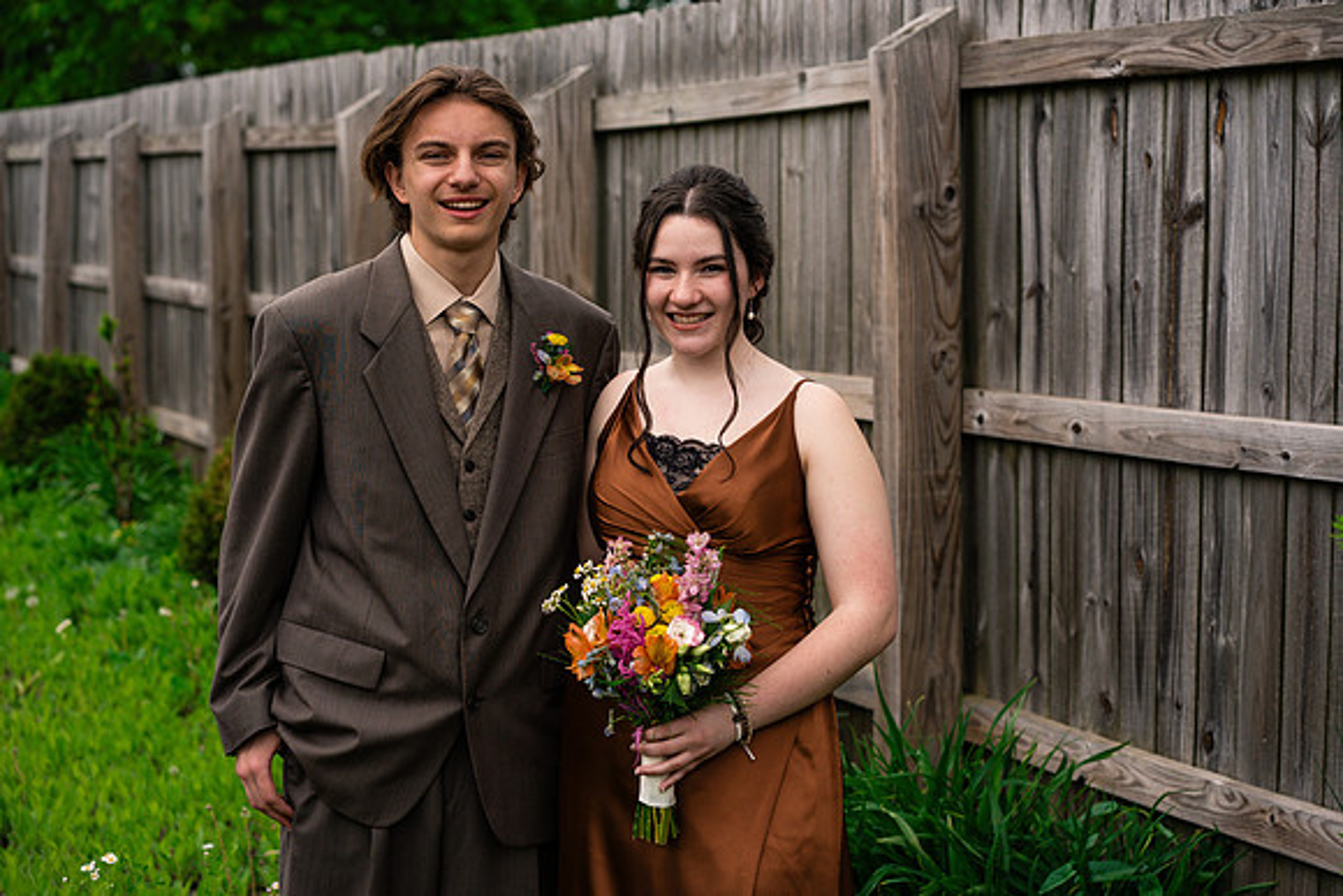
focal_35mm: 85
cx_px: 672
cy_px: 448
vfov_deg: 16.1
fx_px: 3172
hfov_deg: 23.9
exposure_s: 1/800
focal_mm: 85
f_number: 5
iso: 400
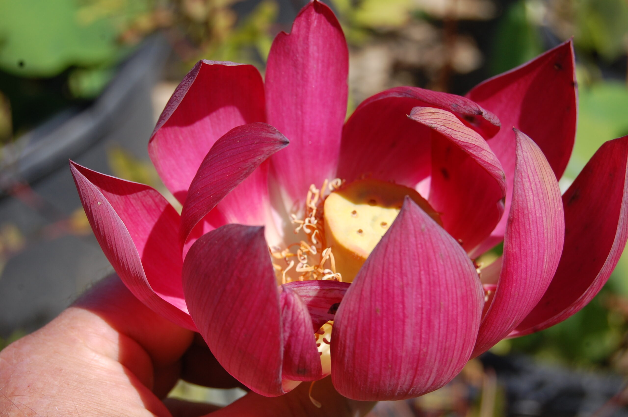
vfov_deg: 16.5
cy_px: 208
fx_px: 1438
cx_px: 314
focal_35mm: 82
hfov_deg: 24.6
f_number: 10
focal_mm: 55
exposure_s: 1/400
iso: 200
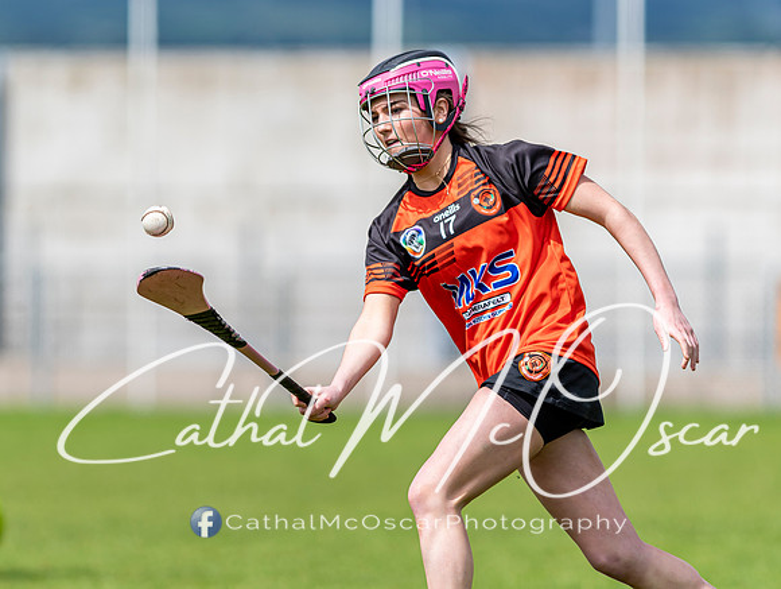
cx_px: 299
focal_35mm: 535
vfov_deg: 2.8
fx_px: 12099
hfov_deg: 3.7
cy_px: 270
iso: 100
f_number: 2.8
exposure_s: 1/2000
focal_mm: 300
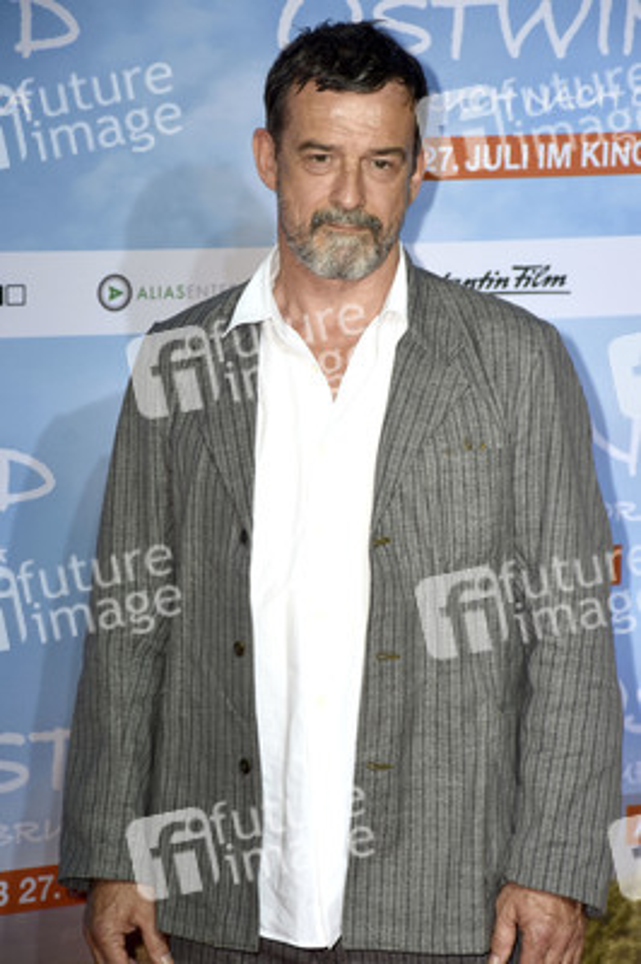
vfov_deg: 14.4
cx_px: 320
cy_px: 482
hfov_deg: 9.6
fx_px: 3812
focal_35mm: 142
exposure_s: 1/160
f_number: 5.6
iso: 320
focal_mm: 95
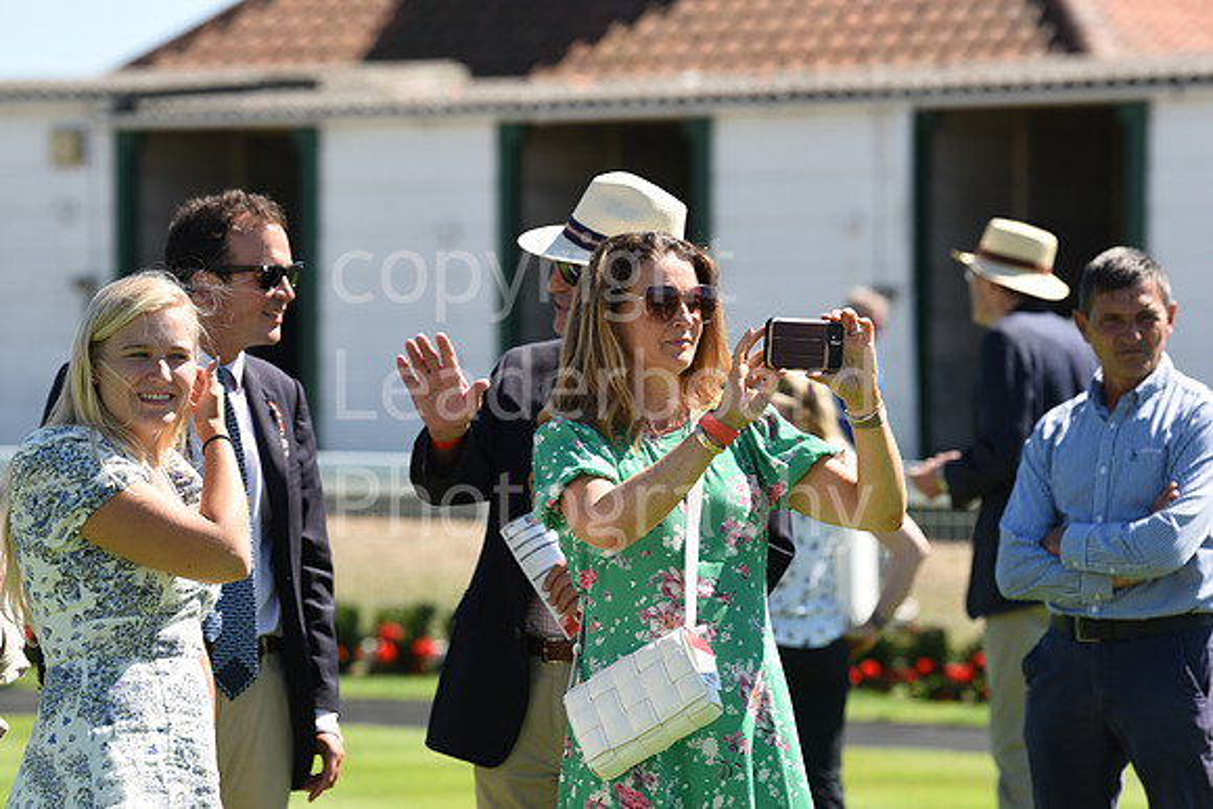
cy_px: 404
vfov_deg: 6.9
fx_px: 6740
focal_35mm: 200
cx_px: 606
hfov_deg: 10.3
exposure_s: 1/1250
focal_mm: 200
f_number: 5.6
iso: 400
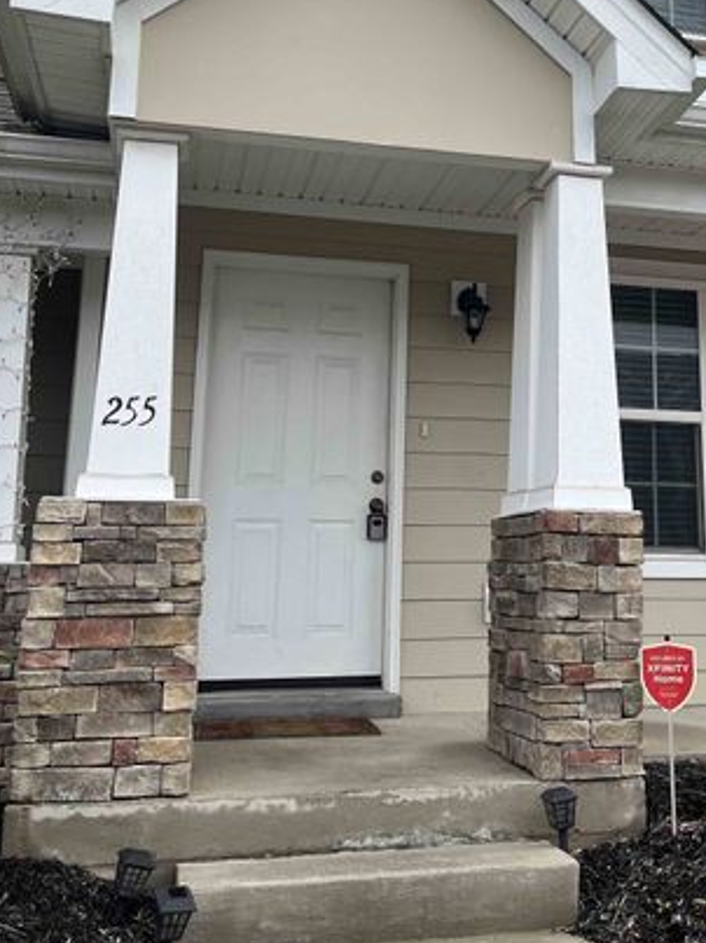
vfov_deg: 43.1
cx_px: 535
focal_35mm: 43
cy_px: 296
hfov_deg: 32.9
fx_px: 1170
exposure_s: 1/1117
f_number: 1.6
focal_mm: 5.1
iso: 50
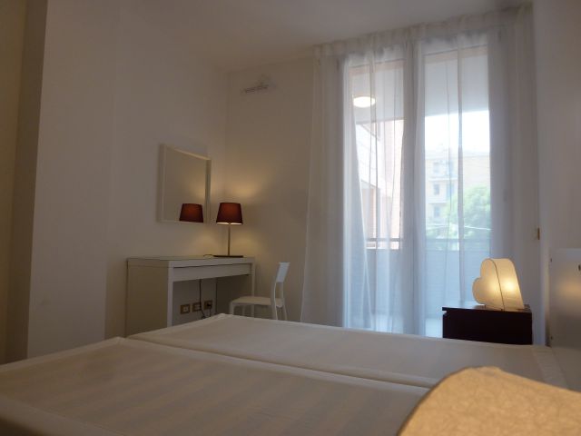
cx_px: 290
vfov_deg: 54.9
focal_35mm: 25
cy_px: 218
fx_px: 420
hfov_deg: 69.4
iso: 100
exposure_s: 1/60
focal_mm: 4.3
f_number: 3.3
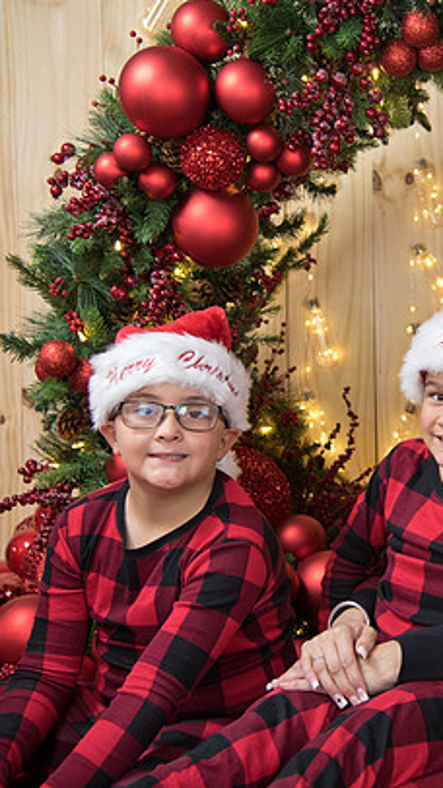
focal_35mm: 73
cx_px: 488
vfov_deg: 29.0
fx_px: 1526
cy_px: 392
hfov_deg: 16.0
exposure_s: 1/80
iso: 1000
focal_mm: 46
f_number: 4
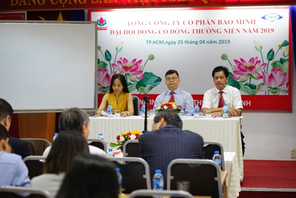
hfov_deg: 23.9
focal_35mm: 85
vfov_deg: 16.1
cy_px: 99
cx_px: 148
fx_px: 699
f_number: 3.5
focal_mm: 85
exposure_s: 1/80
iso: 1600
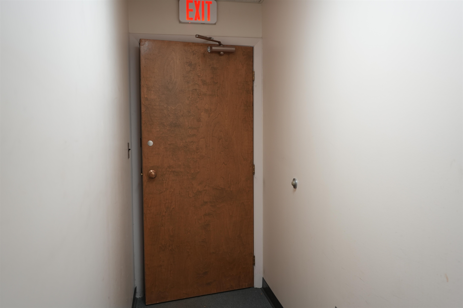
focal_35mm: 30
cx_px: 232
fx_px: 386
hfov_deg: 61.9
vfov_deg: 43.6
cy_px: 154
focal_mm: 30
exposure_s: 1/30
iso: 320
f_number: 3.5
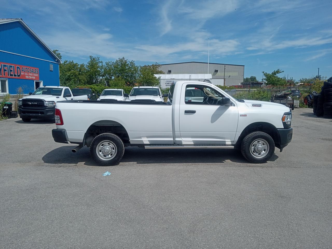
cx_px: 166
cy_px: 124
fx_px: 269
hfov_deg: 63.4
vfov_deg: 49.7
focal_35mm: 28
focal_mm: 3.71
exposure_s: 1/2500
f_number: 2.2
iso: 104
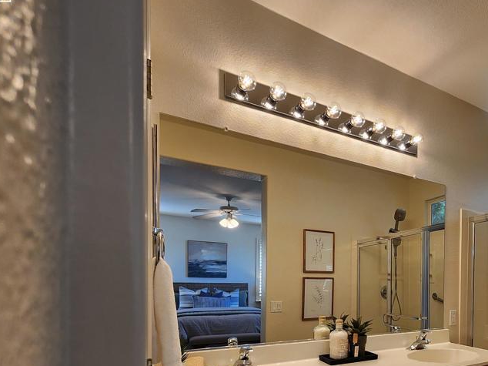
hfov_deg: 72.9
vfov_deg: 58.8
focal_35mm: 21
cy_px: 290
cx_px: 373
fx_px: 296
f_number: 2.2
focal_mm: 2.2
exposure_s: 1/60
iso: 50
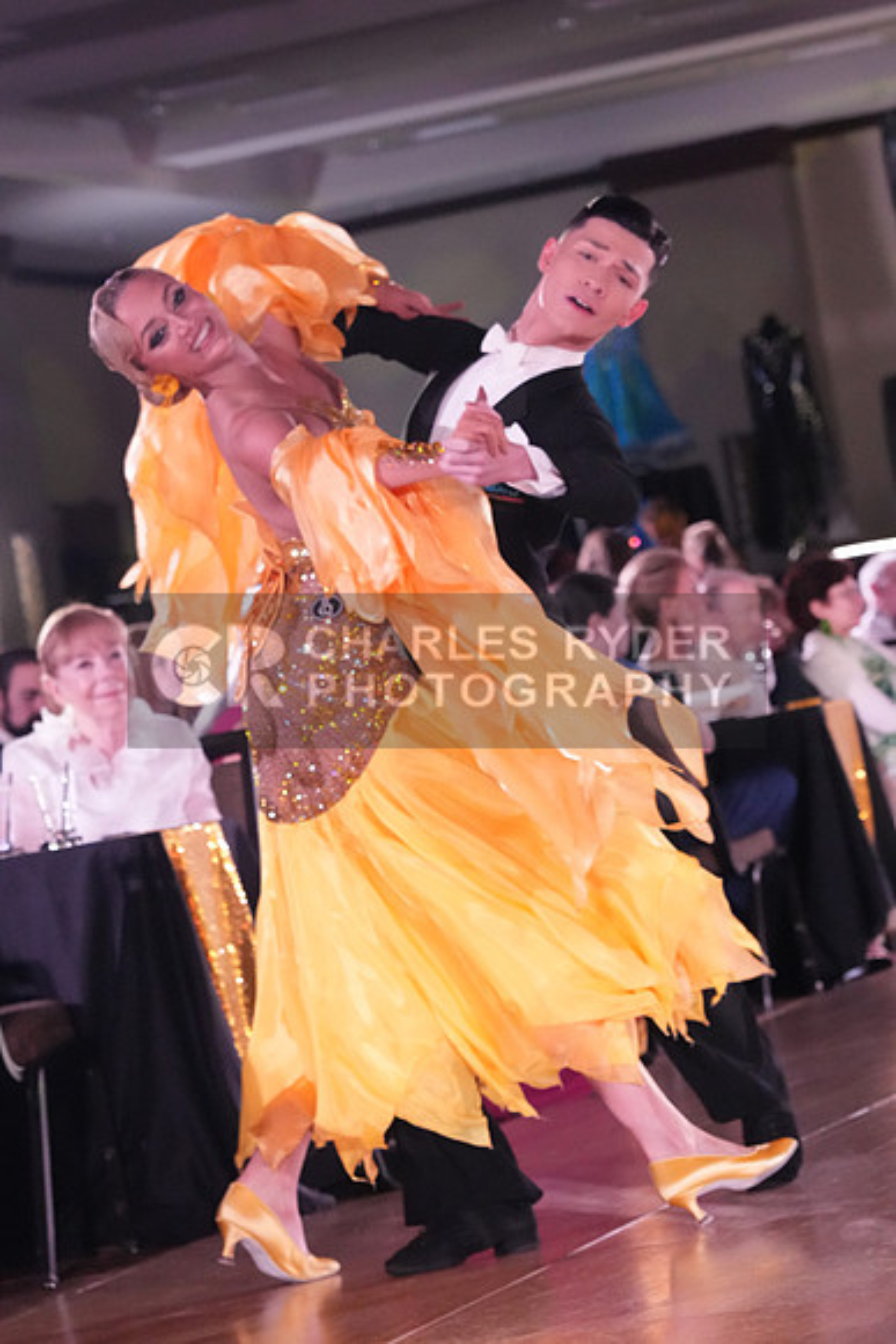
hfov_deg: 9.5
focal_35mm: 144
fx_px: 5372
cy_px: 672
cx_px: 448
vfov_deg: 14.2
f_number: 5.6
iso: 8000
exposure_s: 1/400
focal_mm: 96
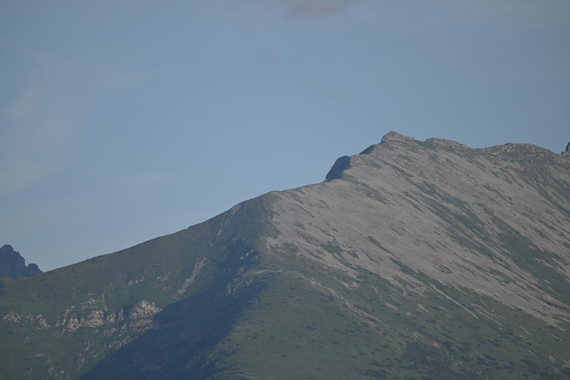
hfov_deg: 3.4
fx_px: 9500
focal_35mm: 600
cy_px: 190
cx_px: 285
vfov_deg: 2.3
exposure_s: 1/640
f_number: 6.3
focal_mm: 600
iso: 140
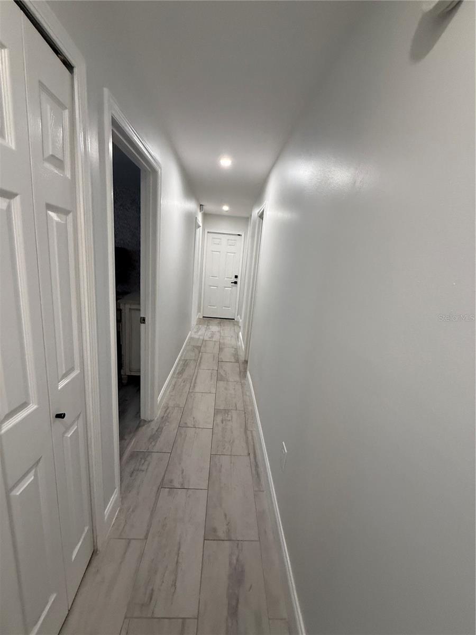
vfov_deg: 102.1
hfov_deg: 85.7
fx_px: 257
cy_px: 318
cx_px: 238
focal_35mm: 14
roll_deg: -6.3
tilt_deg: -12.4
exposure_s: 1/120
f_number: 2.2
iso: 320
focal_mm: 2.22
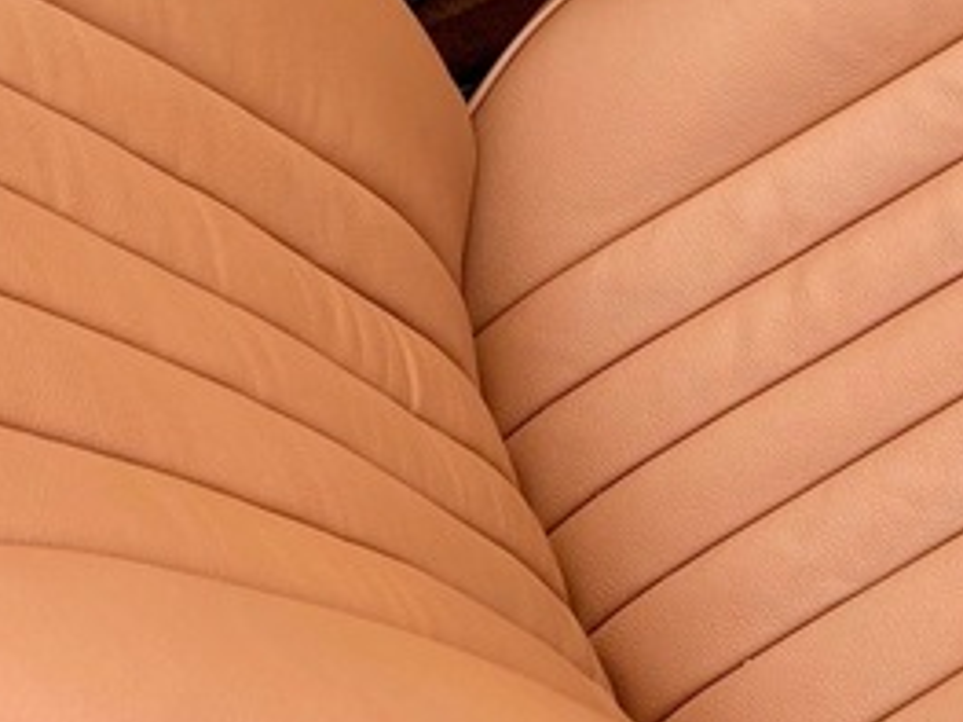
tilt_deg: -49.0
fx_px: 2669
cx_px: 970
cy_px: -328
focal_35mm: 96
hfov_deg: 19.8
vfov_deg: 14.5
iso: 25
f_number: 1.8
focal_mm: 3.99
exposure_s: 1/121
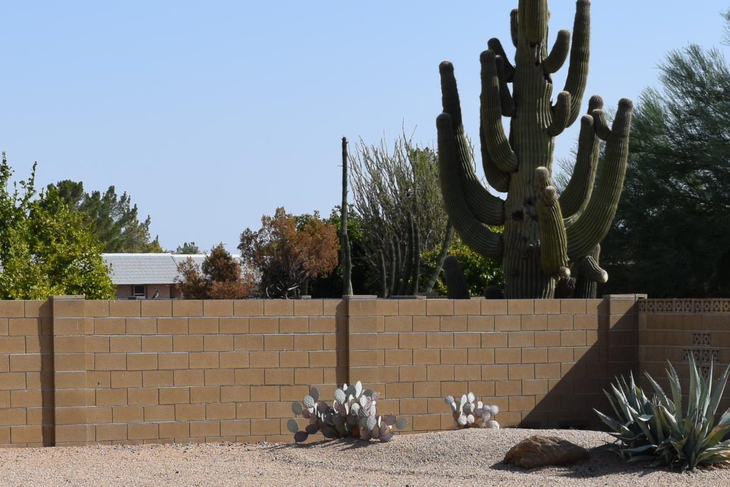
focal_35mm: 110
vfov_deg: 12.3
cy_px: 505
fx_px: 2236
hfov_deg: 18.5
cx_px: 308
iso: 200
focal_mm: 29
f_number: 10
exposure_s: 1/400
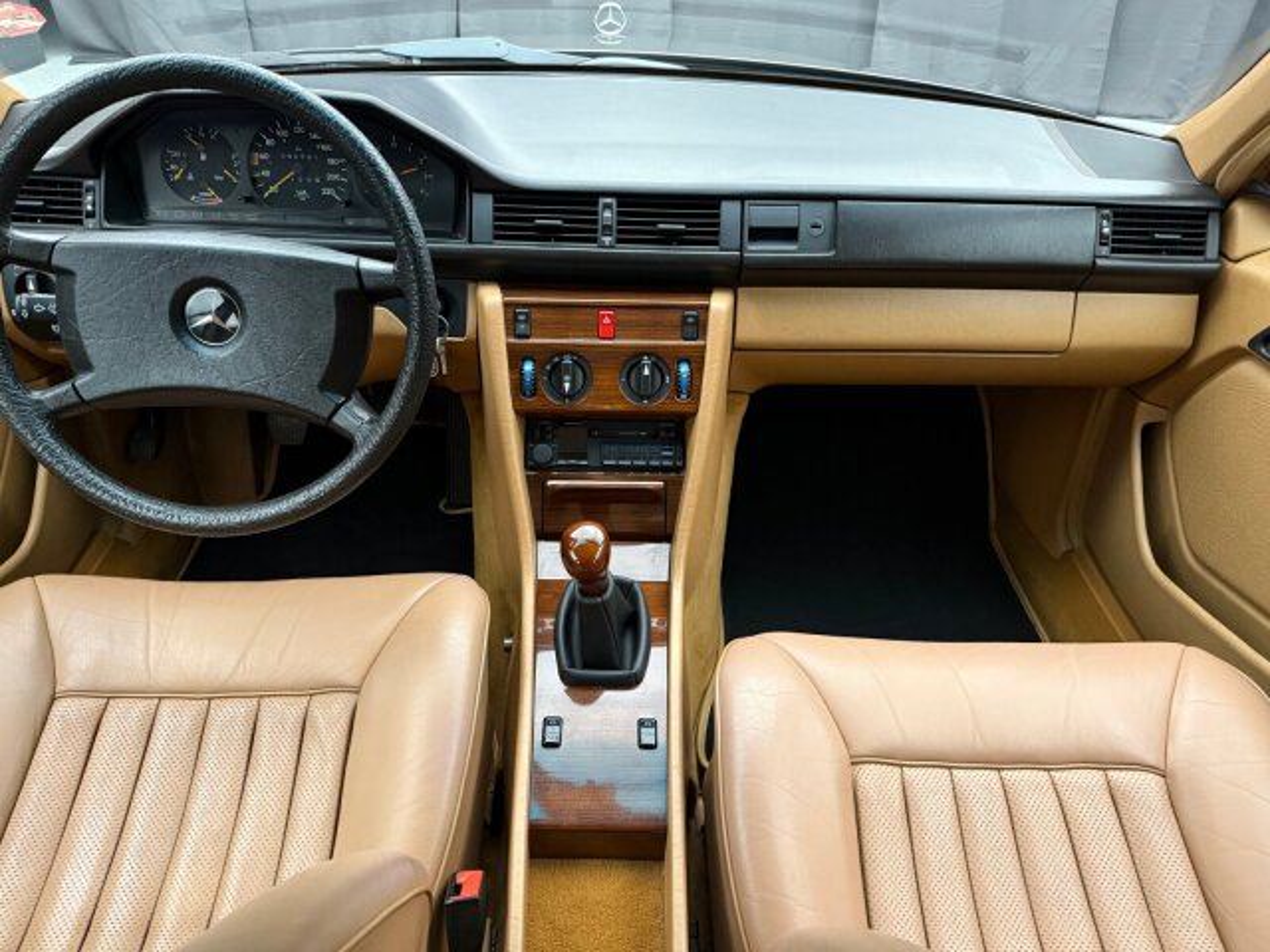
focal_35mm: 24
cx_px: 635
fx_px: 881
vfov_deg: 56.8
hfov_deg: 71.6
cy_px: 476
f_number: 1.78
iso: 640
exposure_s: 1/60
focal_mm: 6.76
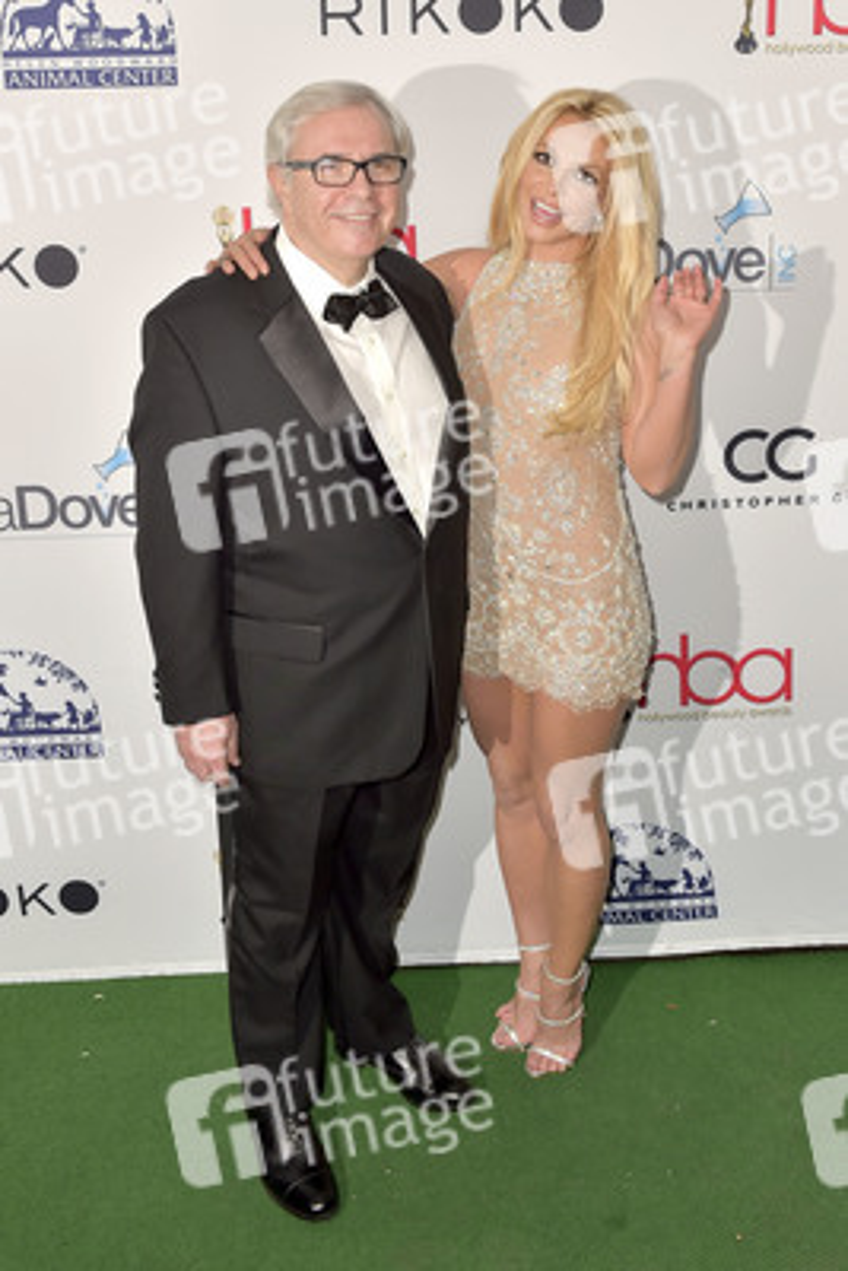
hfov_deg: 45.0
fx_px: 1024
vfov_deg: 63.6
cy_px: 636
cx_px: 424
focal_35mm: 29
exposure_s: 1/250
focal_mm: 29
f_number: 6.3
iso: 400
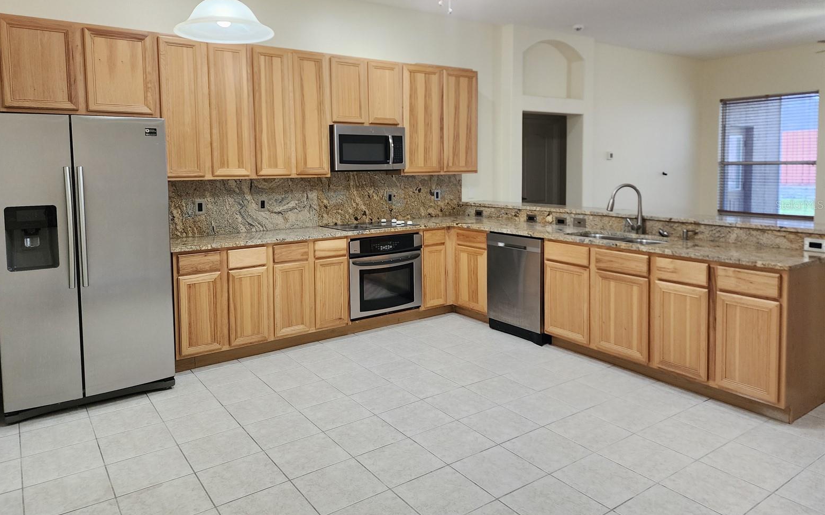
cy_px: 204
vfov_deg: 49.0
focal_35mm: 25
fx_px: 562
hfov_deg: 72.5
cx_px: 402
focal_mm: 6.4
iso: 320
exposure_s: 1/120
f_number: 1.8
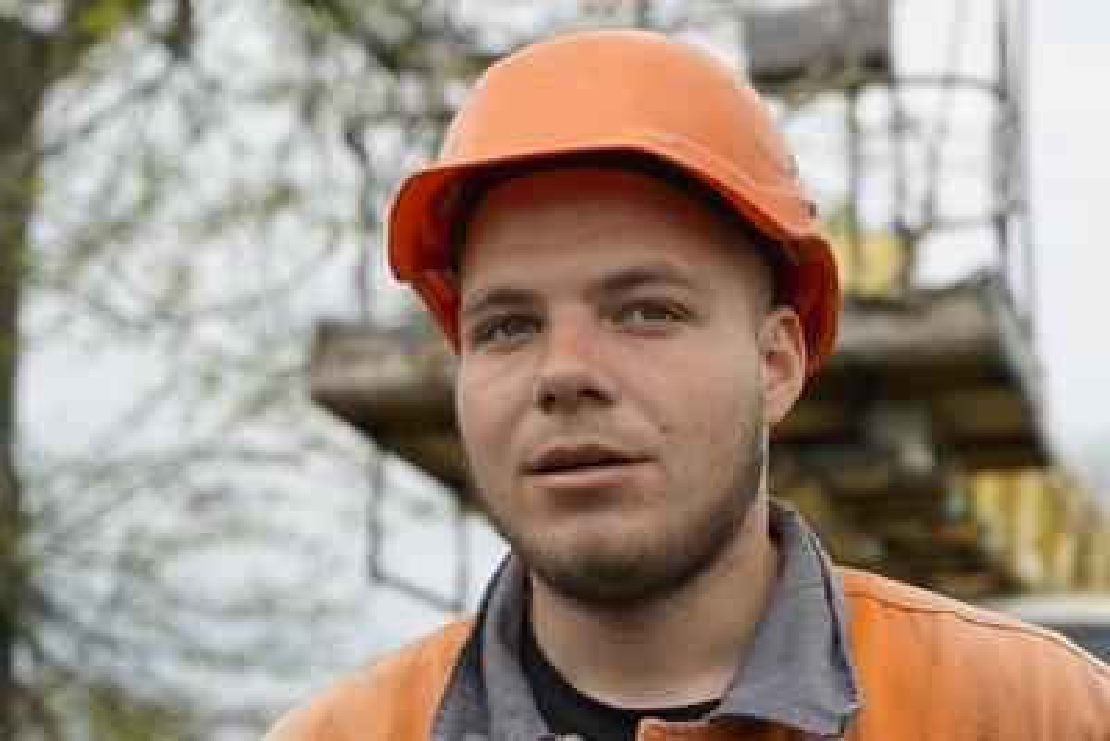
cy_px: 370
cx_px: 555
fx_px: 2159
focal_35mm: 70
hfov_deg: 28.8
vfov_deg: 19.5
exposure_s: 1/400
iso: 100
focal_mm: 70
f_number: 5
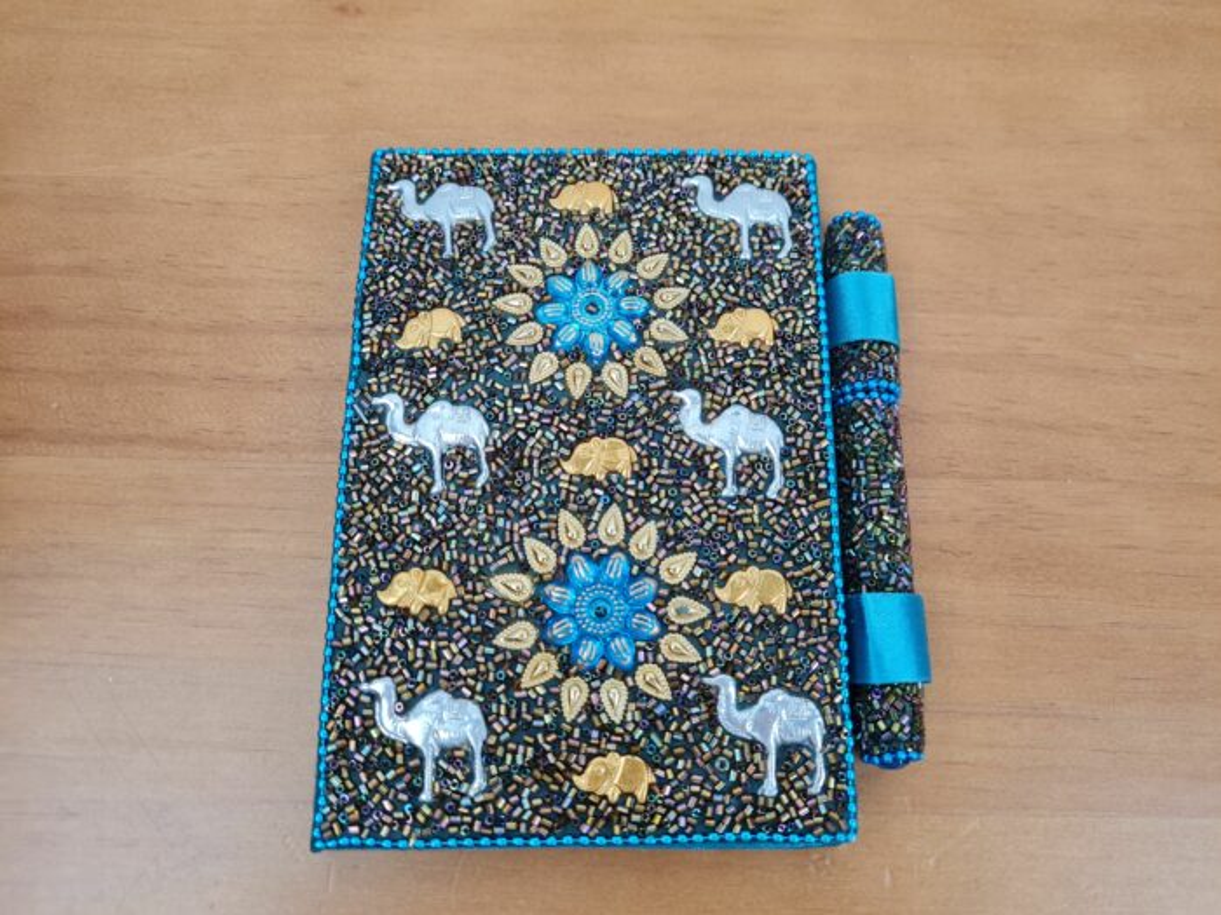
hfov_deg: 67.3
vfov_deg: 53.1
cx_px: 610
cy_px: 458
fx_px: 917
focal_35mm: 26
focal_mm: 5.4
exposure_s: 1/120
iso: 64
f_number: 1.8
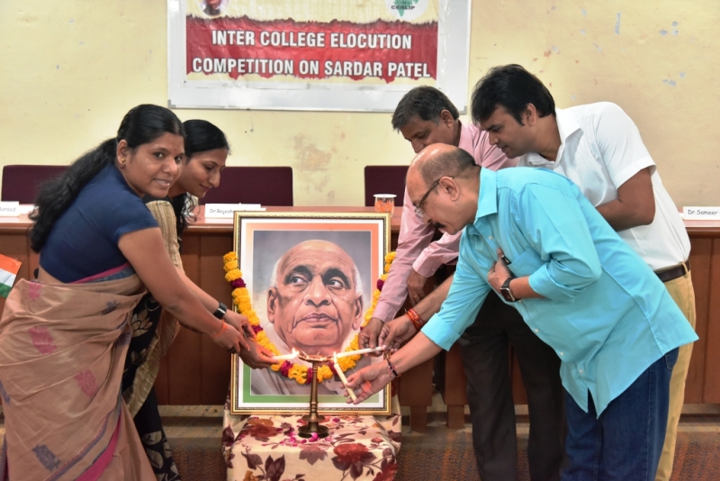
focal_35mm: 48
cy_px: 240
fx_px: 960
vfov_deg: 28.1
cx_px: 360
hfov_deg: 41.1
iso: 2800
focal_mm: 48
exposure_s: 1/50
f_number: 4.5
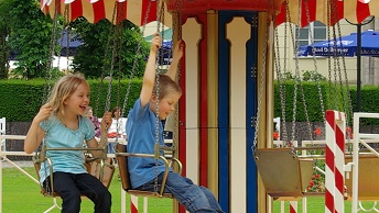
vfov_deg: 4.9
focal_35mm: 247
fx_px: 2482
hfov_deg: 8.7
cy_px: 148
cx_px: 176
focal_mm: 45
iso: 100
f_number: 6.7
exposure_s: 1/180
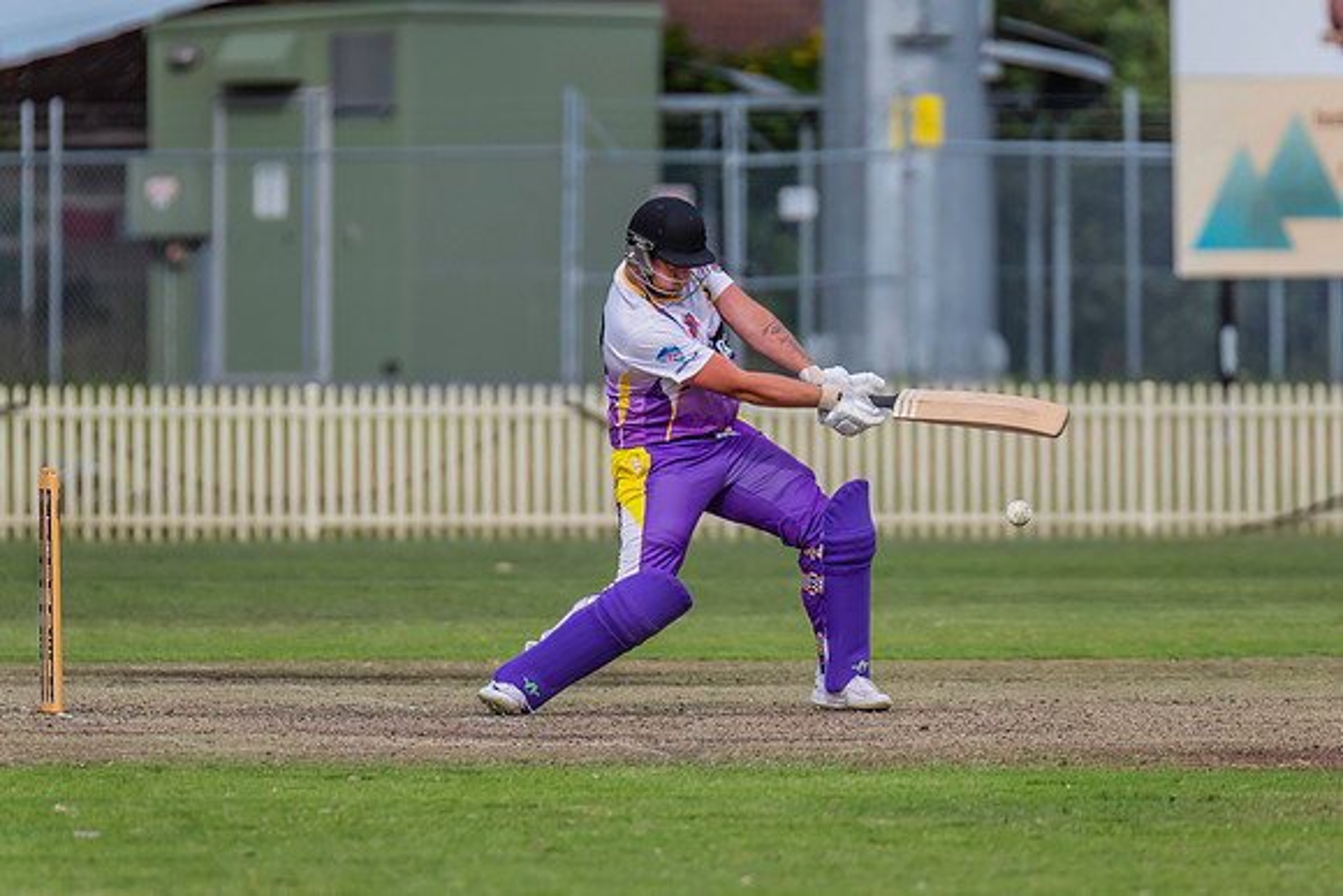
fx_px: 20386
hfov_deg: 3.8
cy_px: 436
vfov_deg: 2.5
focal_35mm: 546
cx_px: 732
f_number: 5.6
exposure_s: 1/2500
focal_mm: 500
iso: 800
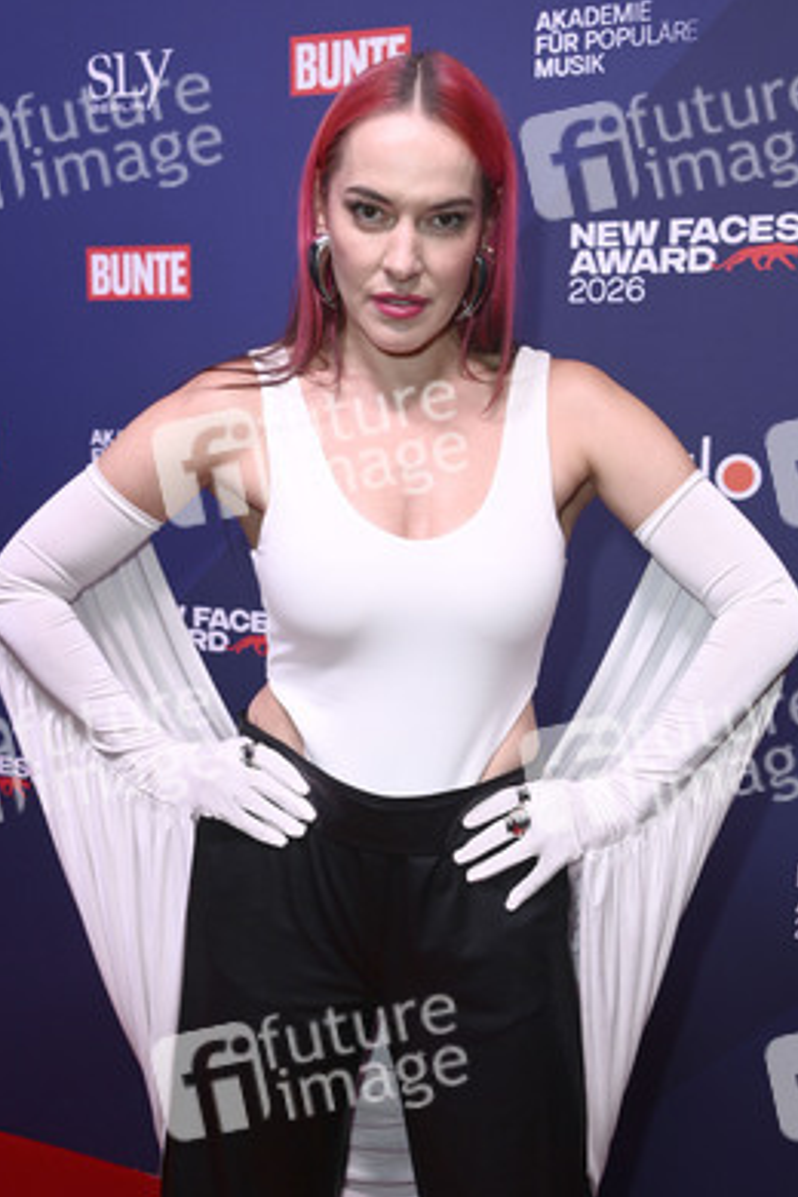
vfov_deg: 47.4
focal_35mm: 41
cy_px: 608
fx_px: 1363
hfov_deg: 32.6
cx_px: 399
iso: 800
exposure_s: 1/250
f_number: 5.6
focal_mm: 40
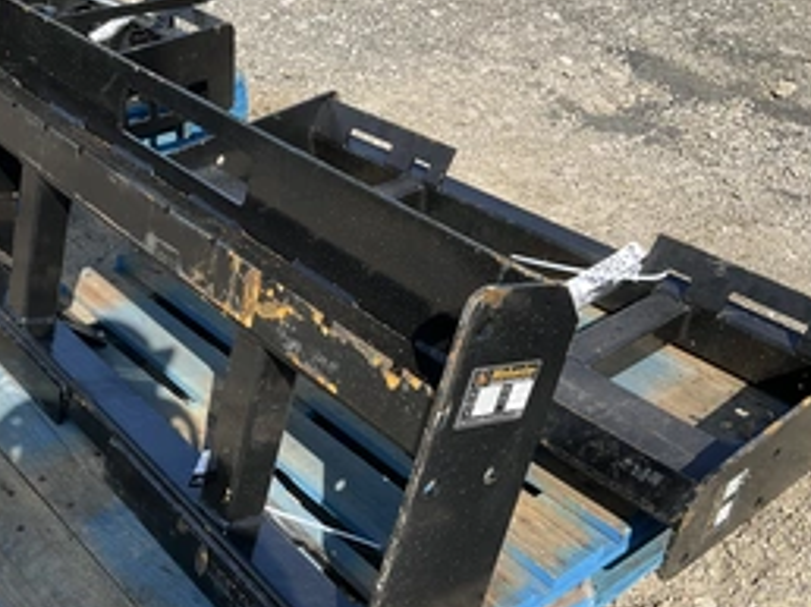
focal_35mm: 45
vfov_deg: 32.1
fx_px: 1053
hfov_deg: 41.2
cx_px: 229
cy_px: 346
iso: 25
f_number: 1.8
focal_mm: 3
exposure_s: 1/1121
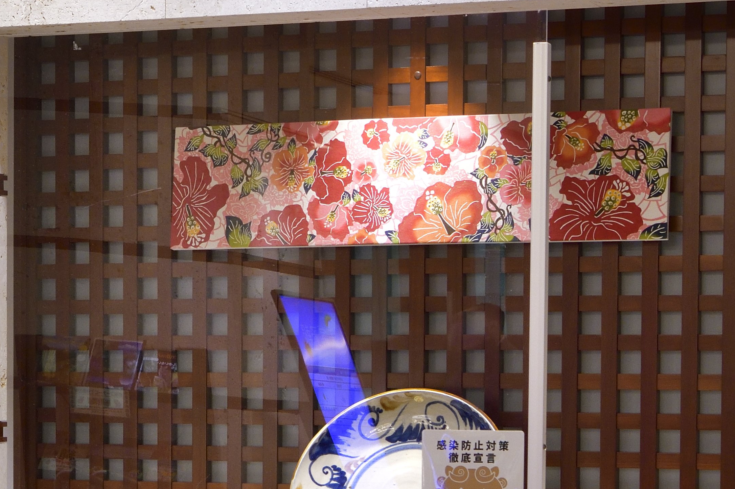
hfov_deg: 15.2
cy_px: 526
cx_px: 33
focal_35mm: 133
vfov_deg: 10.2
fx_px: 2715
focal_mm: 35
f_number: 11
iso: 400
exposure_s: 1/4
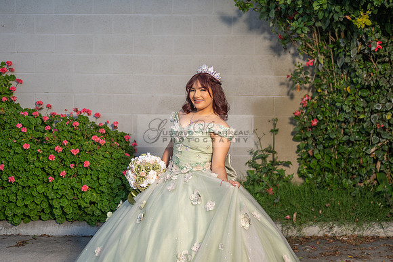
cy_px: 117
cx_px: 191
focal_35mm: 60
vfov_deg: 22.5
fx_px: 659
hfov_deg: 33.2
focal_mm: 48
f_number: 2.8
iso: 200
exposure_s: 1/250
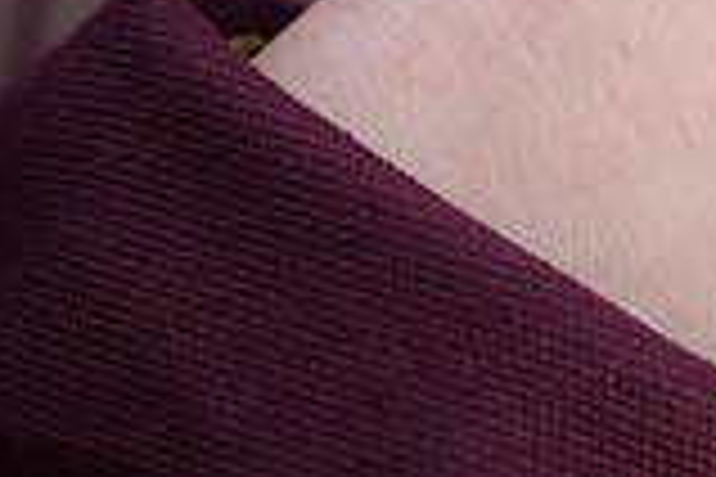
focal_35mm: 256
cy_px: -385
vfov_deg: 5.3
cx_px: 1292
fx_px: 5091
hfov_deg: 7.8
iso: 100
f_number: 4
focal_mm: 70
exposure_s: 1/125
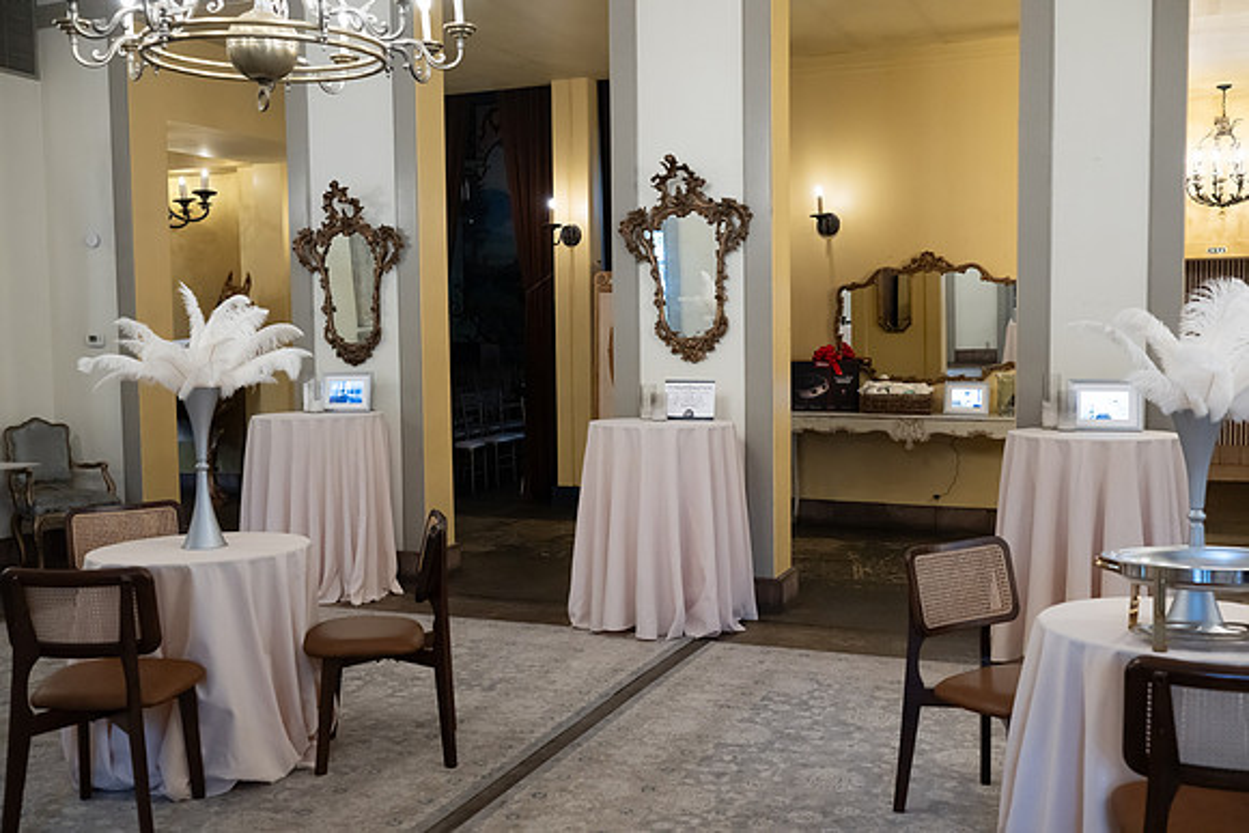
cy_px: 416
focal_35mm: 35
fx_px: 1215
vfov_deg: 37.9
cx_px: 624
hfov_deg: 54.4
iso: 4000
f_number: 3.5
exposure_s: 1/125
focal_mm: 35
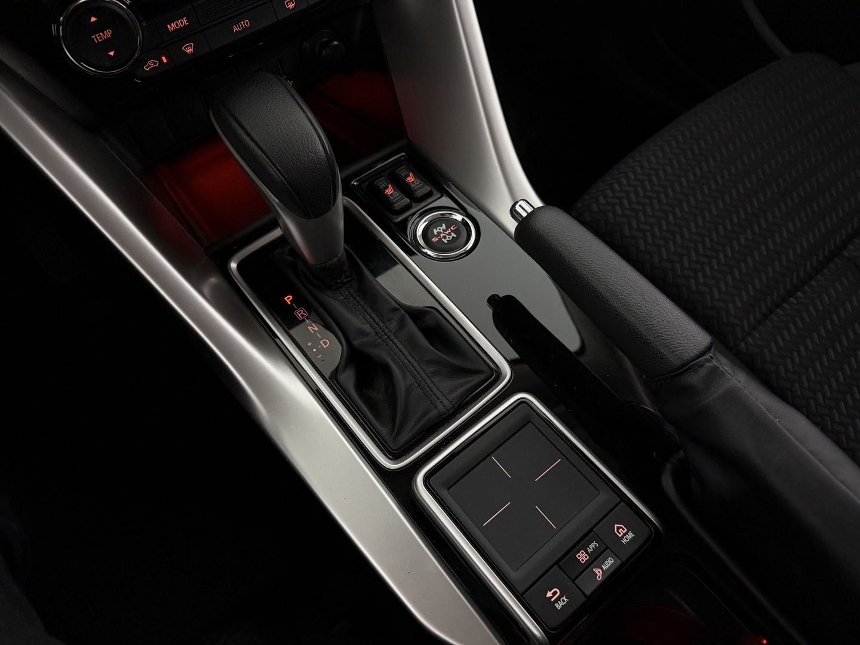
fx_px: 596
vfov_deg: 56.8
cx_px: 430
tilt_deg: -58.0
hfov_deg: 71.6
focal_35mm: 24
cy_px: 322
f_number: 1.78
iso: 320
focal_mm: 6.76
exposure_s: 1/50
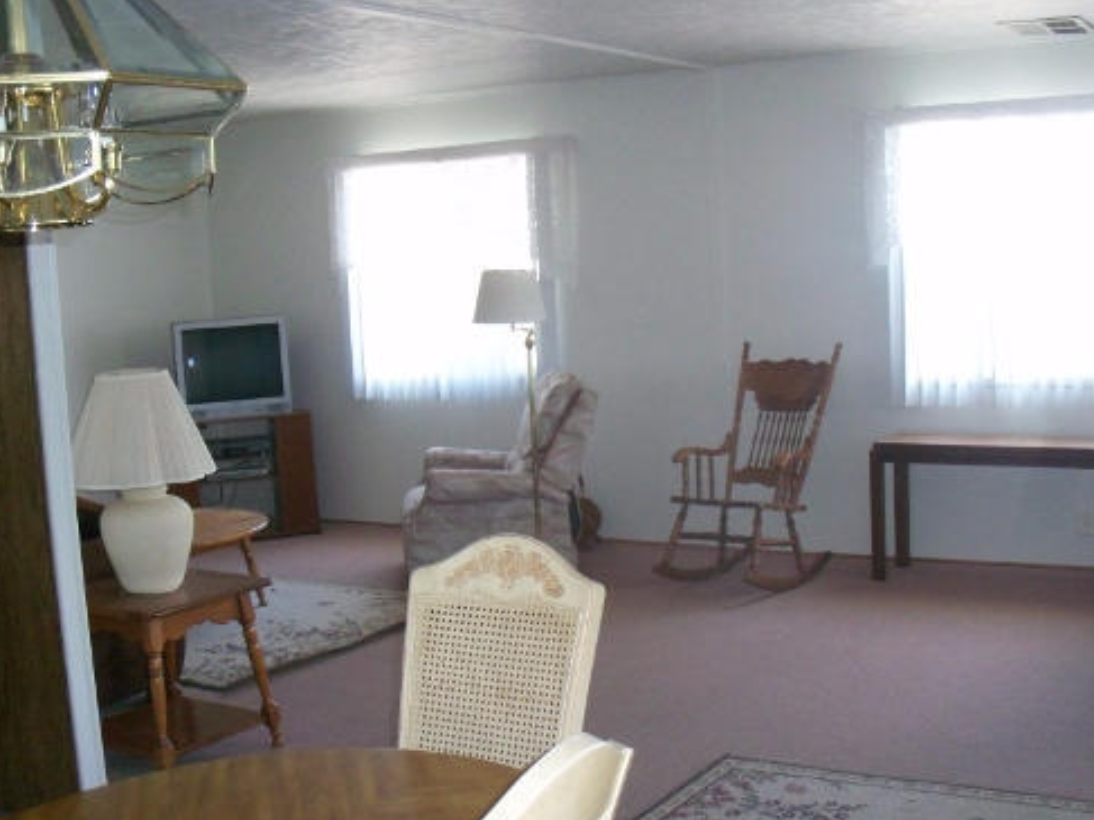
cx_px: 633
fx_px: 1453
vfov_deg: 31.4
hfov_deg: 41.1
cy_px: 481
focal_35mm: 46
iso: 250
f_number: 3
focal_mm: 6.3
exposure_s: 1/60
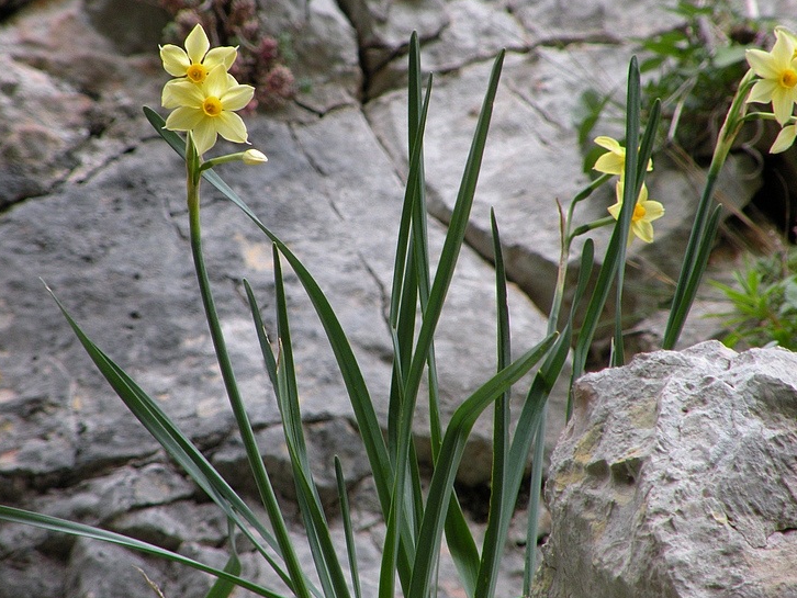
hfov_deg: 4.9
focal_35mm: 401
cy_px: 285
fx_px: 9236
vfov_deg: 3.7
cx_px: 394
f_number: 4.5
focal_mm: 64.5
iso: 115
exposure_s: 1/125
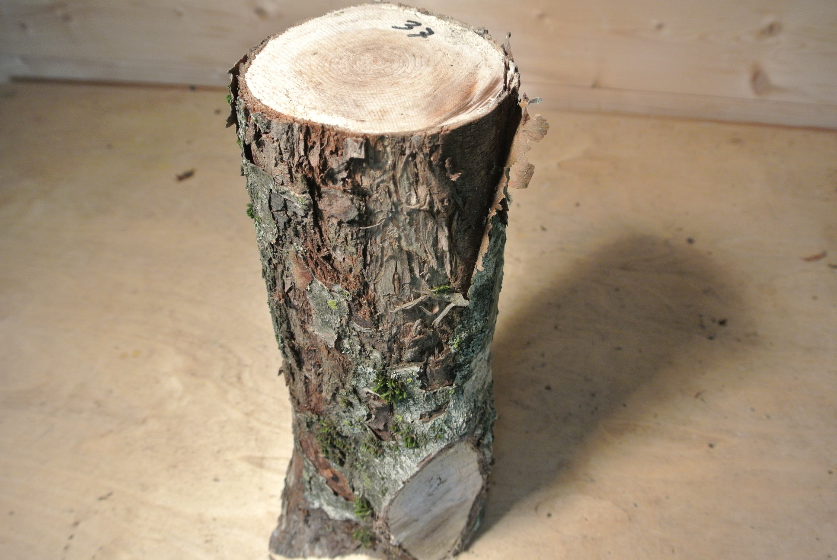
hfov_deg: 61.9
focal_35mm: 30
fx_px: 698
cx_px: 418
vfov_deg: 43.7
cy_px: 280
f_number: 3.5
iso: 560
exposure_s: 1/60
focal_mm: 11.4
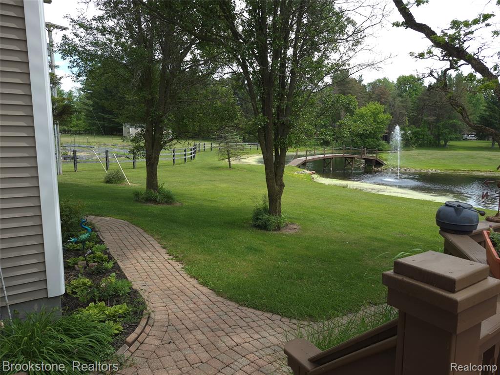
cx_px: 250
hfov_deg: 73.9
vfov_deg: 58.9
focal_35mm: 23
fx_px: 332
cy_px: 188
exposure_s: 1/928
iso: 50
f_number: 1.8
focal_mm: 5.4
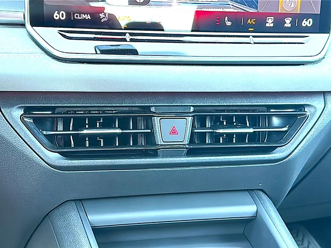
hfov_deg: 43.9
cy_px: 124
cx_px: 166
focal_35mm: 43
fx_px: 411
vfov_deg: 33.6
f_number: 1.78
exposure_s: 1/68
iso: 160
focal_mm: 6.86
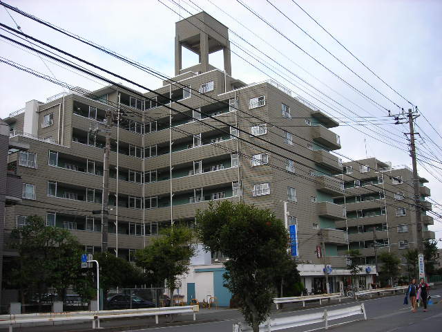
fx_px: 485
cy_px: 166
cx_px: 221
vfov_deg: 37.7
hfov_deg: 49.0
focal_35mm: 38
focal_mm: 6.3
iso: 50
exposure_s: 1/224
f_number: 3.2
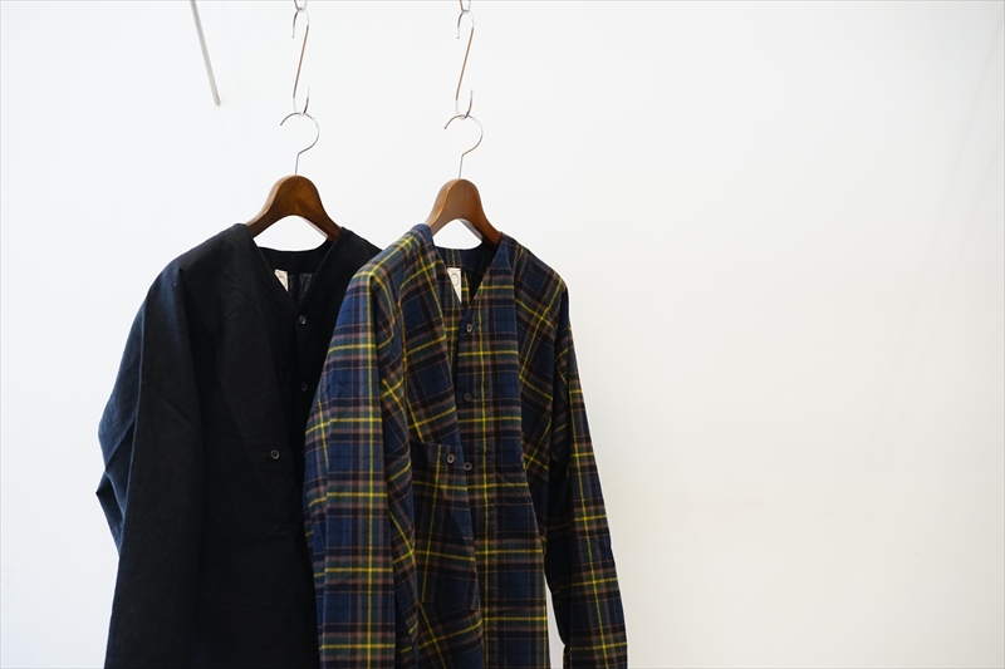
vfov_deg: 24.6
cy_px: 334
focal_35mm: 55
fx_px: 1535
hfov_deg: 36.3
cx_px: 502
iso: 640
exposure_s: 1/60
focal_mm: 55
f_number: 4
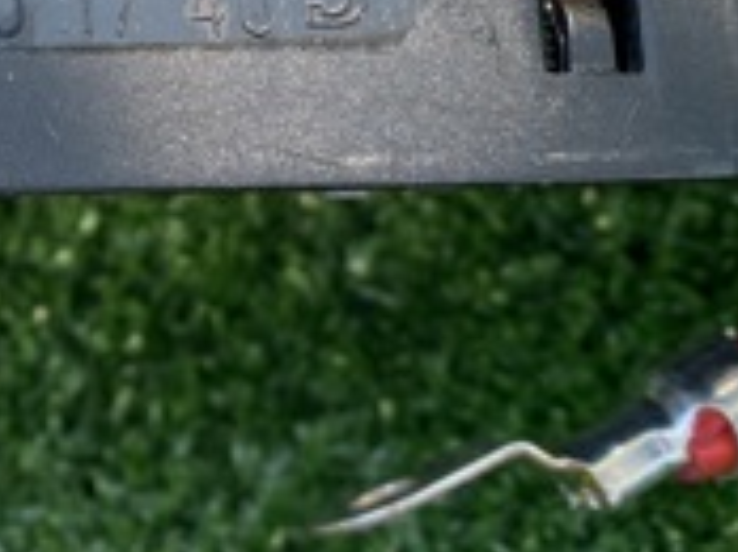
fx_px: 1959
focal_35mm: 92
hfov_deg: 20.5
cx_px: -34
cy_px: -240
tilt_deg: -57.8
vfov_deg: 15.0
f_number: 1.8
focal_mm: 4.25
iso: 40
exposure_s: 1/121
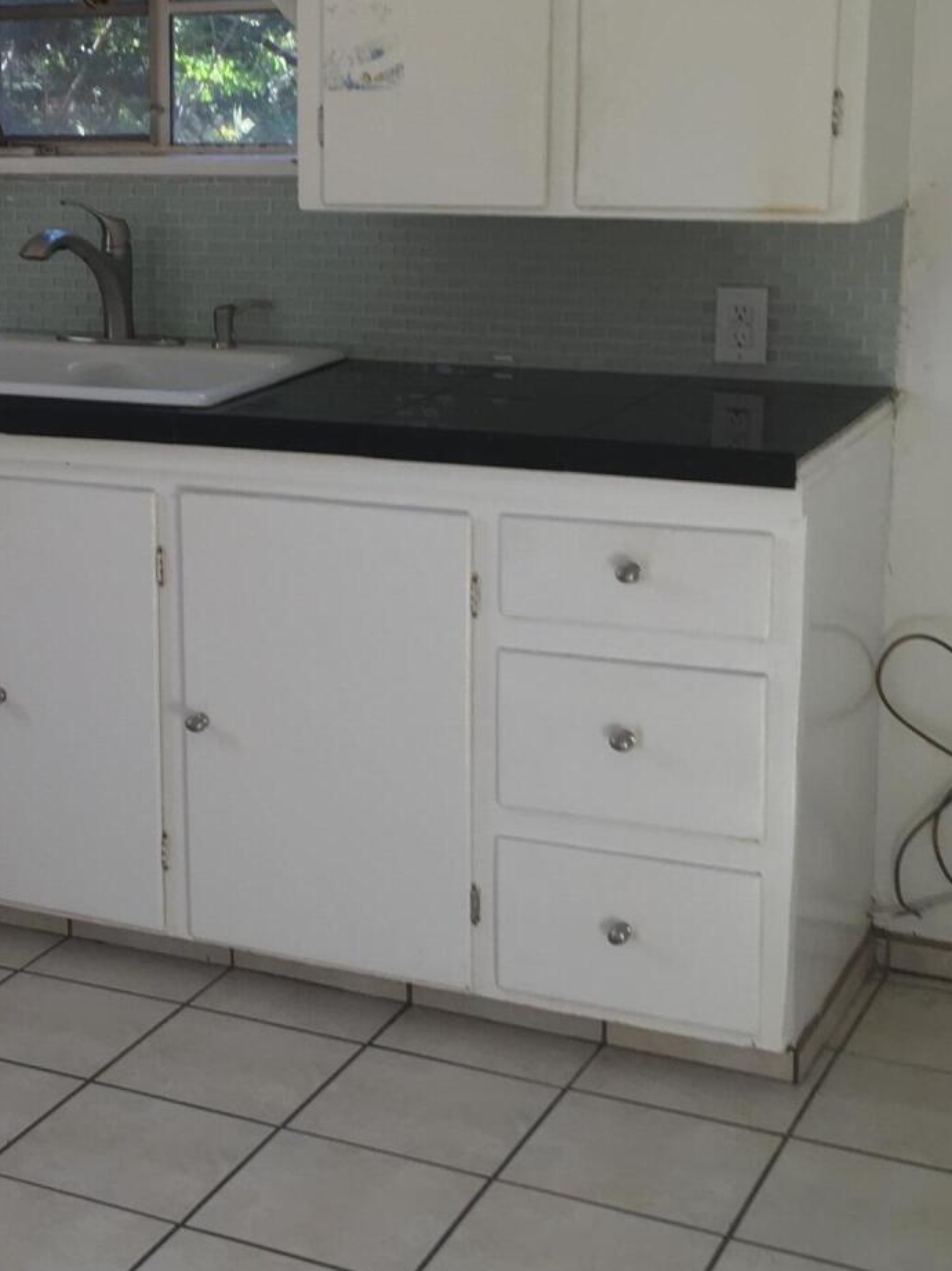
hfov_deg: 22.4
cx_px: 4
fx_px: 2312
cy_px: 494
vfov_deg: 30.6
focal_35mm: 63
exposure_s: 1/40
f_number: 2.2
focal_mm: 4.15
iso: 25
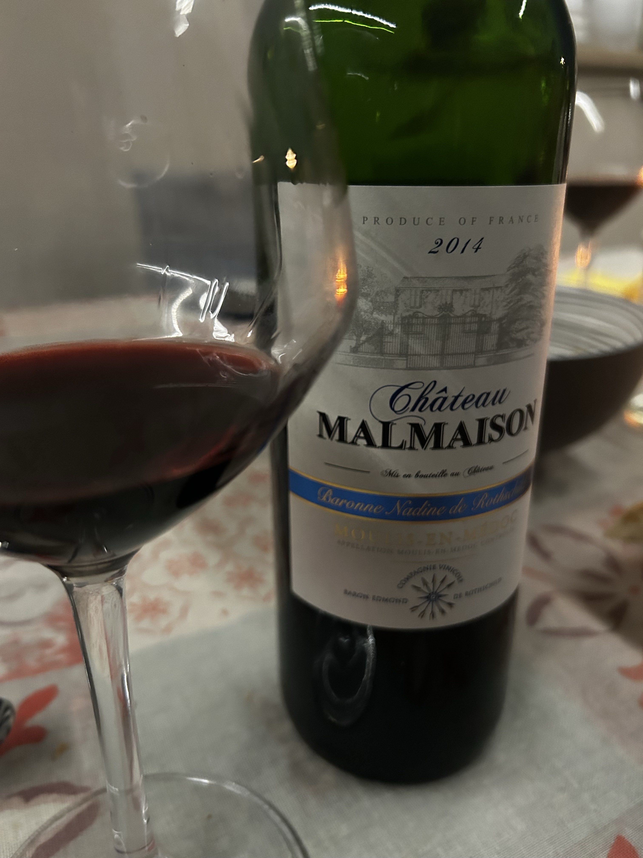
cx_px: 322
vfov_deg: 67.3
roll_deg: +1.9
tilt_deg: -21.3
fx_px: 644
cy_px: 429
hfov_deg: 53.1
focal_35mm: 26
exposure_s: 1/27
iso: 500
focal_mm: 5.7
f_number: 1.5
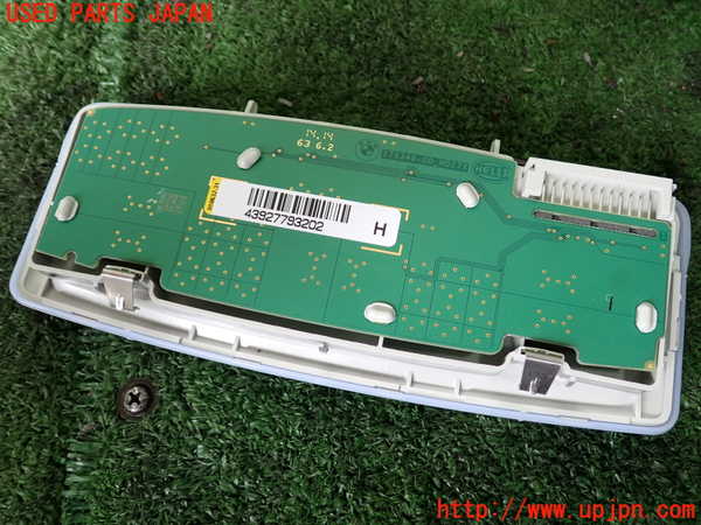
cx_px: 350
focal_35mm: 30
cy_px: 262
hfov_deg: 60.0
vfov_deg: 46.8
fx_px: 608
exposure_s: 1/50
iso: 200
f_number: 2.3
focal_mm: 5.4
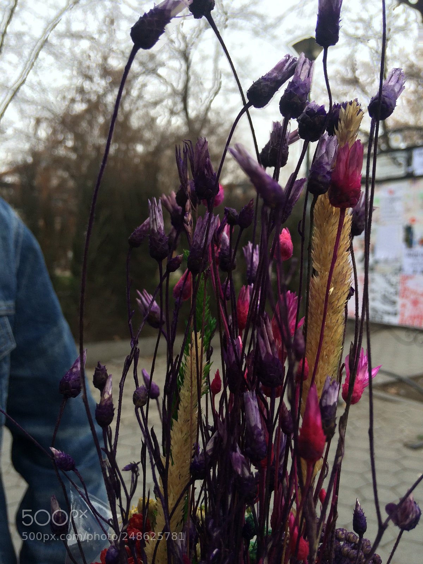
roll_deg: +1.2
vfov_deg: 61.7
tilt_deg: -3.5
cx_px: 212
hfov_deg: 48.2
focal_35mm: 29
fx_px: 472
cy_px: 282
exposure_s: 1/357
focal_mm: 4.15
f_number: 2.2
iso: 32
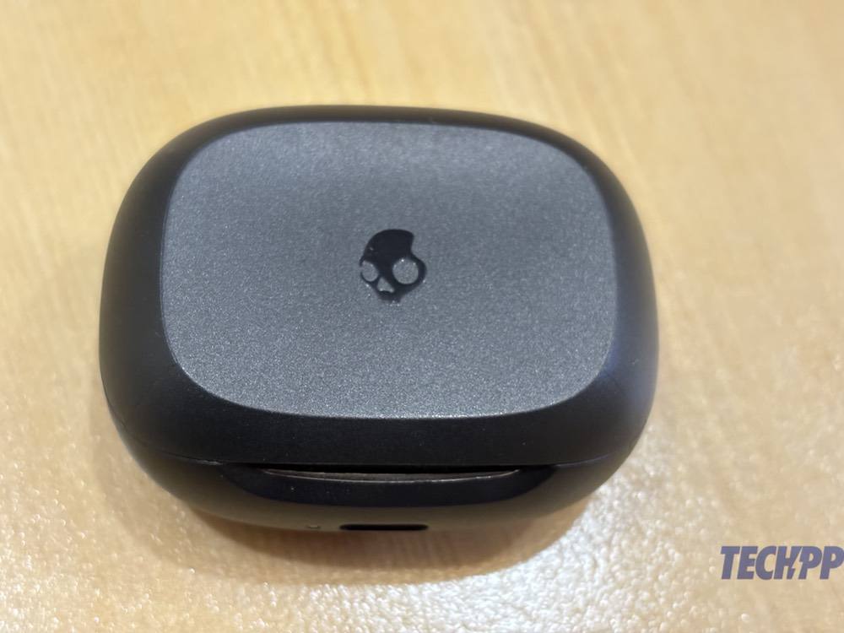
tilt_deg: -68.5
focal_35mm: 52
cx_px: 422
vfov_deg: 28.0
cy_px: 316
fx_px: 1268
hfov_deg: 36.8
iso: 320
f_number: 1.6
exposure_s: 1/25
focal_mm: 5.96
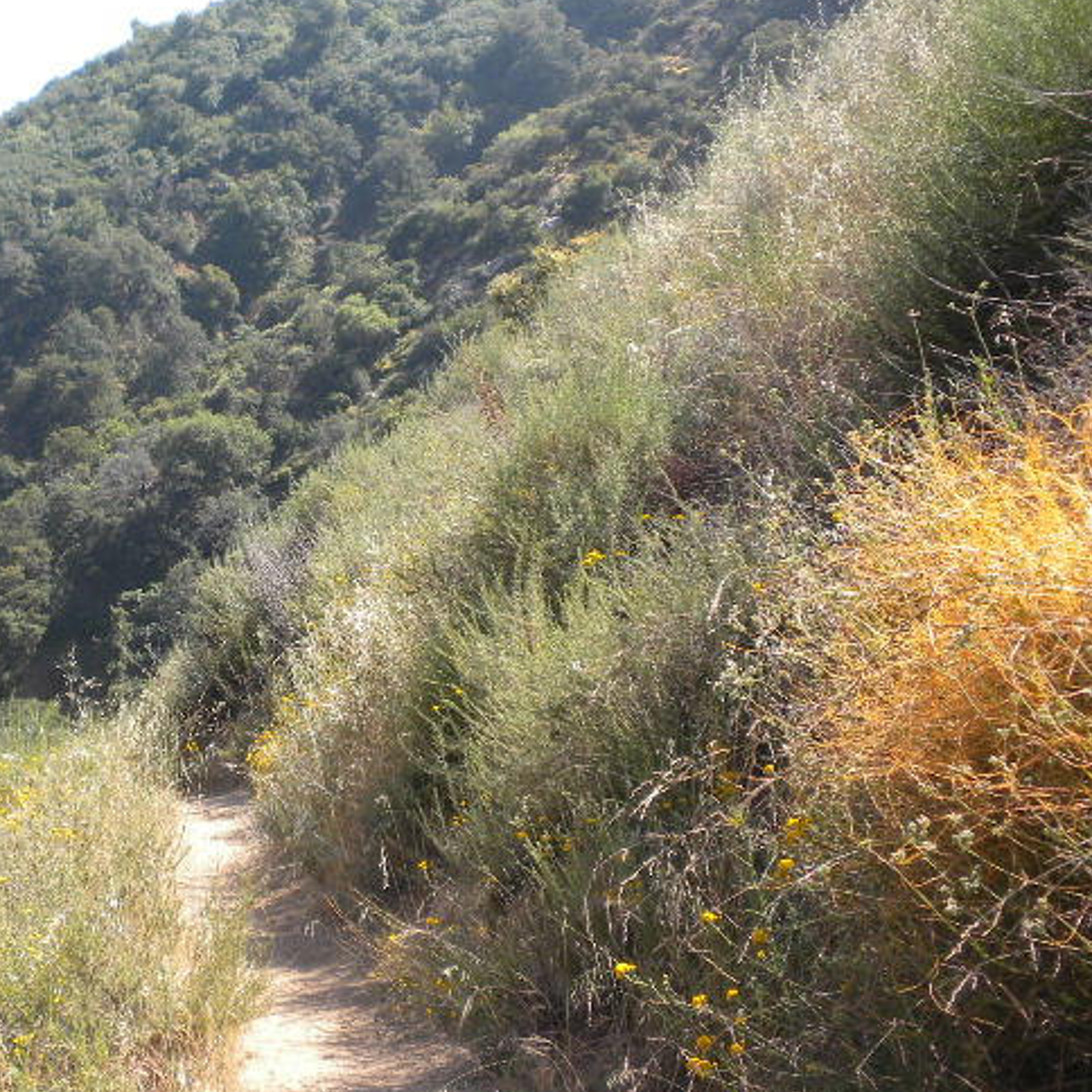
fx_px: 1927
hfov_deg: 31.0
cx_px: 246
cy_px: 575
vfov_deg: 31.6
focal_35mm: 54
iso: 64
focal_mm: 6.6
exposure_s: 1/264
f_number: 3.5
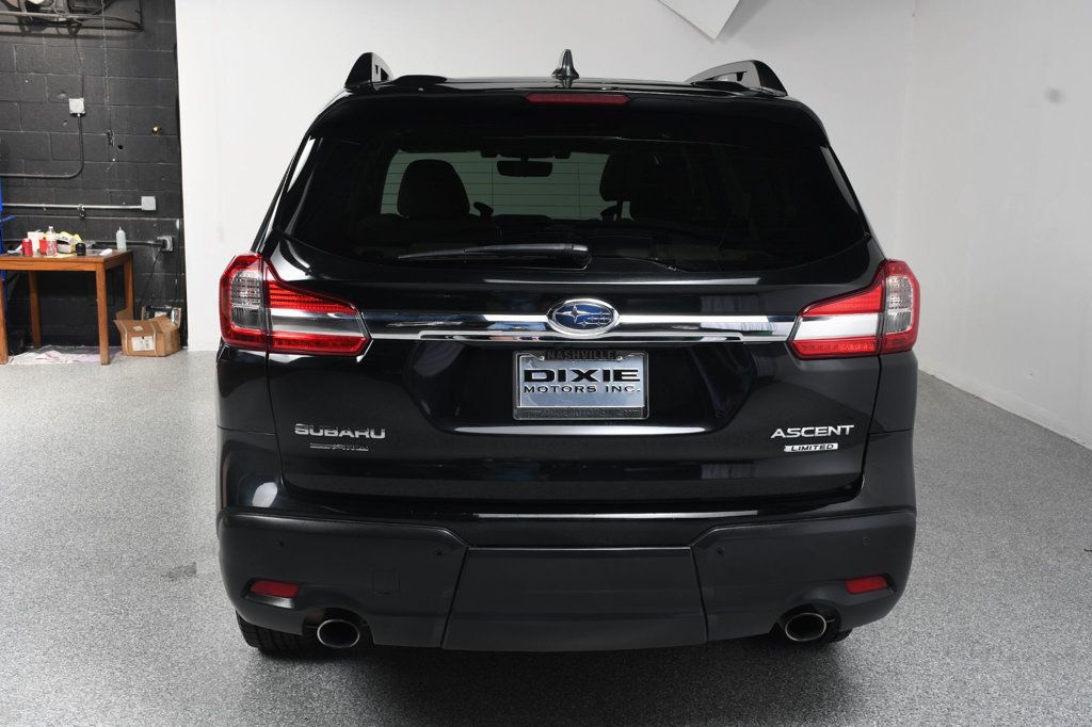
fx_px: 1183
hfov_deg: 49.6
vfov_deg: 34.2
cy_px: 364
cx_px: 546
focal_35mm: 39
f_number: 9
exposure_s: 1/160
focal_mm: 26
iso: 100
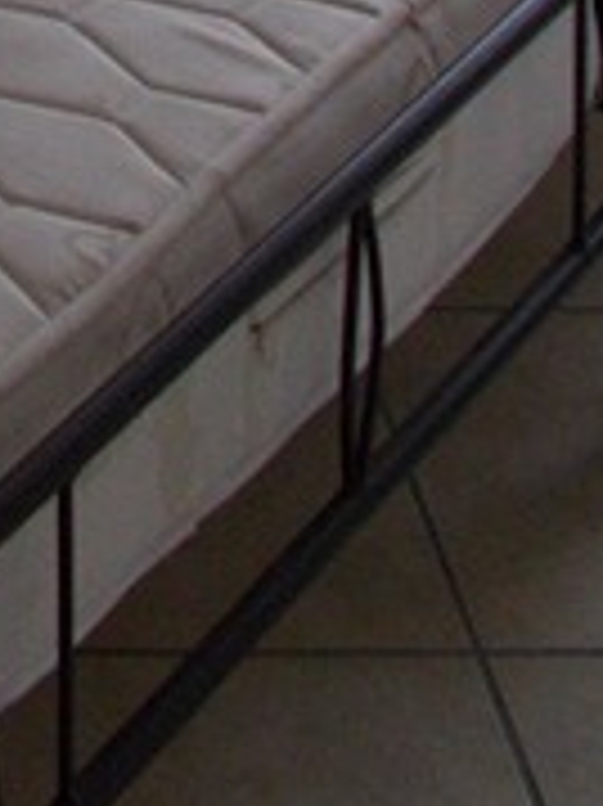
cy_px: -982
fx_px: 2697
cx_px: -441
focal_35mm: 116
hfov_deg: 11.9
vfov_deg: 13.5
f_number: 3.2
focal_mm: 4.6
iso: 160
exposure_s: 1/25
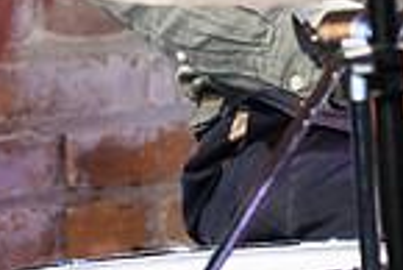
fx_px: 7160
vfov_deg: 2.2
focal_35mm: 639
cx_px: 372
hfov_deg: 3.2
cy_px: -255
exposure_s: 1/100
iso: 5000
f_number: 5.6
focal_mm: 160
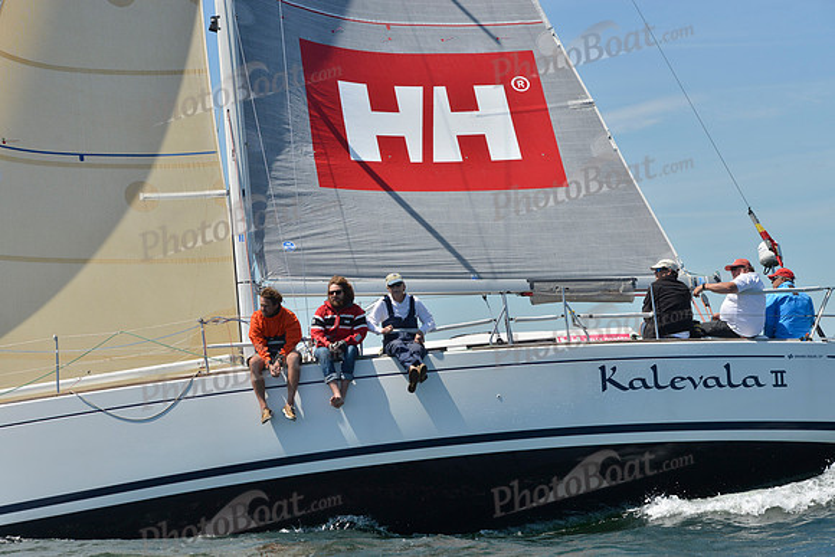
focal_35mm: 95
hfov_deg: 21.5
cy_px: 278
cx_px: 418
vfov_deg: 14.4
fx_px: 2204
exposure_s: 1/1250
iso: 280
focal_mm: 95
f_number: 8
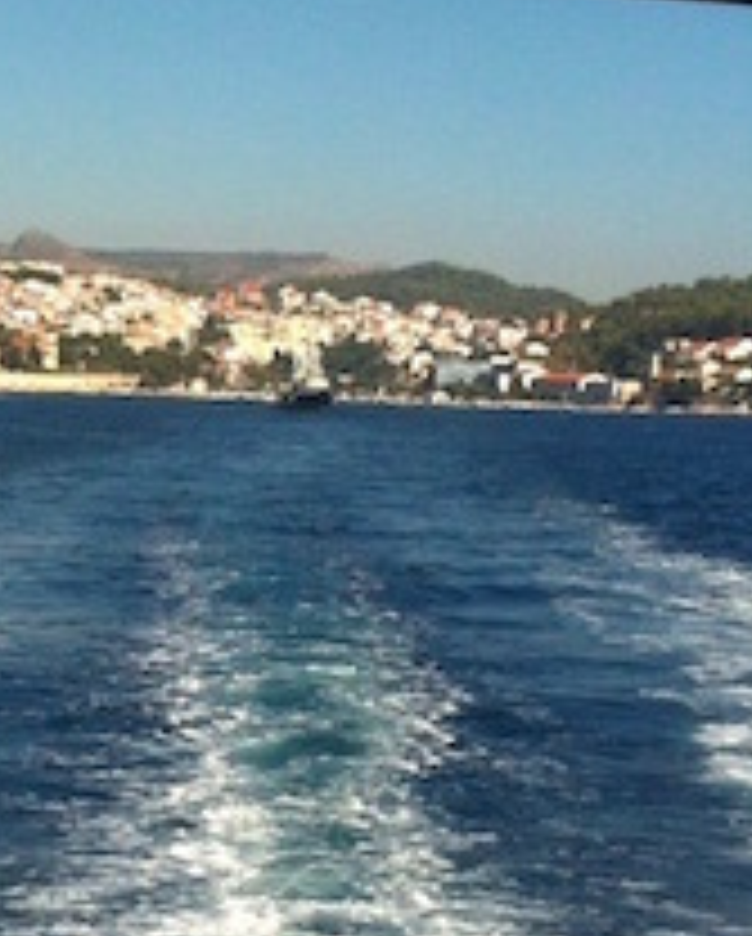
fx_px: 3276
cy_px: 630
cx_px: 117
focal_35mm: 118
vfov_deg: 16.2
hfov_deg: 13.0
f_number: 2.8
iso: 80
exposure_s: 1/2601
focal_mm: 3.85
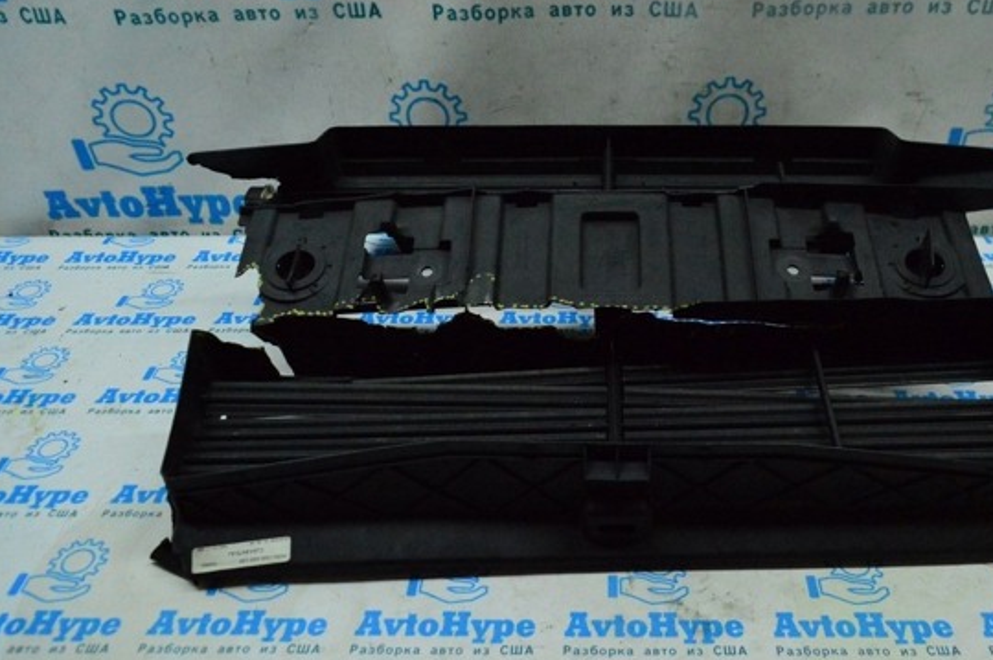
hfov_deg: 58.5
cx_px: 574
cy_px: 302
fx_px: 882
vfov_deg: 41.0
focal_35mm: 32
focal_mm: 18
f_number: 6.3
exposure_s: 1/800
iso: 6400
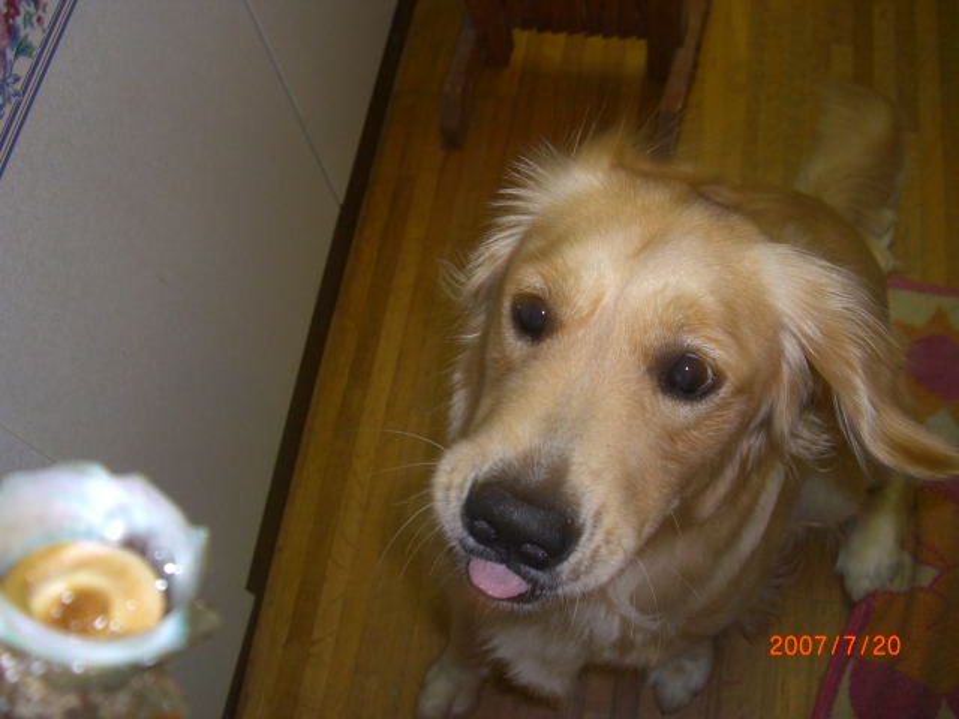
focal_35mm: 38
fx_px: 1053
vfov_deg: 37.7
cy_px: 360
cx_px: 480
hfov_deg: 49.0
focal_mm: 7.9
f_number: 2.8
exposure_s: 1/60
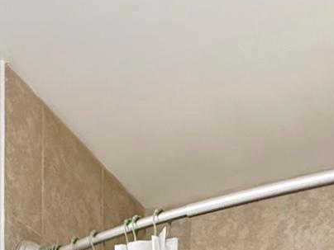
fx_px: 685
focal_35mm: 71
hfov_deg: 27.3
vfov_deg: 14.4
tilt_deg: -3.8
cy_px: 586
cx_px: 119
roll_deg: -0.8
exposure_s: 1/60
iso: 640
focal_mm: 2.22
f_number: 2.2
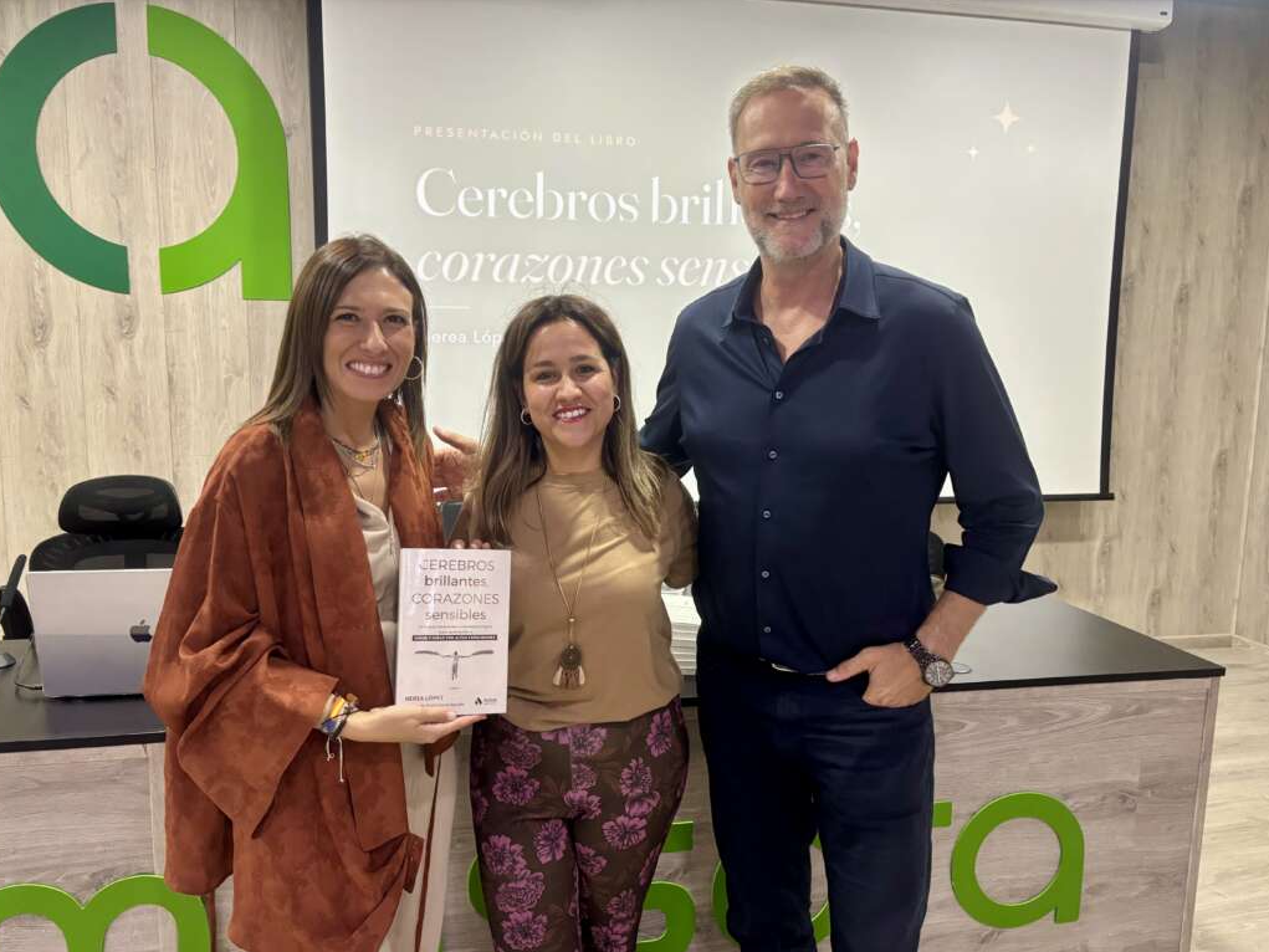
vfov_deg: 51.4
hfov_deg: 65.3
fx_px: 990
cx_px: 644
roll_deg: -0.8
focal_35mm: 27
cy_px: 492
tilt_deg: -7.5
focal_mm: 5.96
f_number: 1.6
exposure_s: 1/50
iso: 250
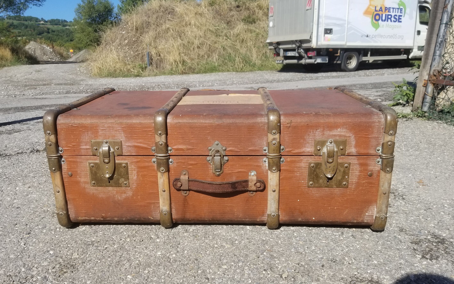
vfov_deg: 44.5
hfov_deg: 66.5
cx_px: 230
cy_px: 154
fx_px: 346
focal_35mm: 28
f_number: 1.7
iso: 50
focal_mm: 4.25
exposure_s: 1/2315
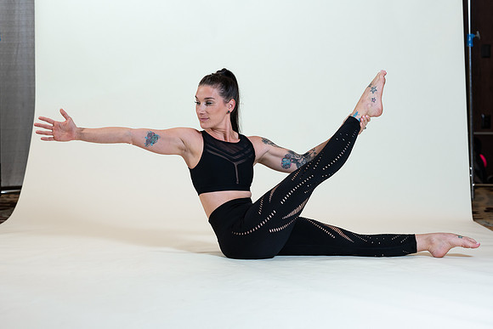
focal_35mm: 85
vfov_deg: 16.1
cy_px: 164
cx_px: 246
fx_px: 1164
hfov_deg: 23.9
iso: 320
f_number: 4
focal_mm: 85
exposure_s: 1/125
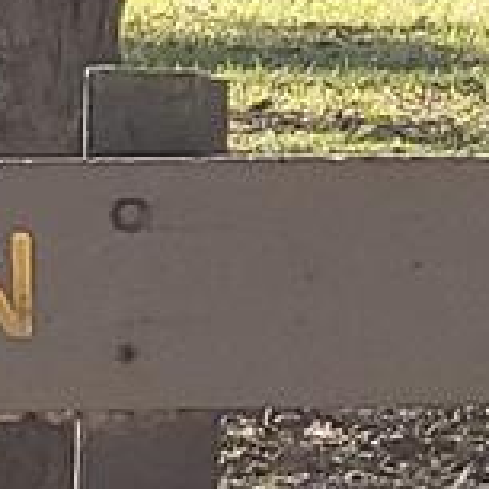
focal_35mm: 307
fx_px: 4907
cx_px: -300
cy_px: 463
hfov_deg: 5.6
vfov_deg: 5.7
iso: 25
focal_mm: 6
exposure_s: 1/273
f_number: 2.4
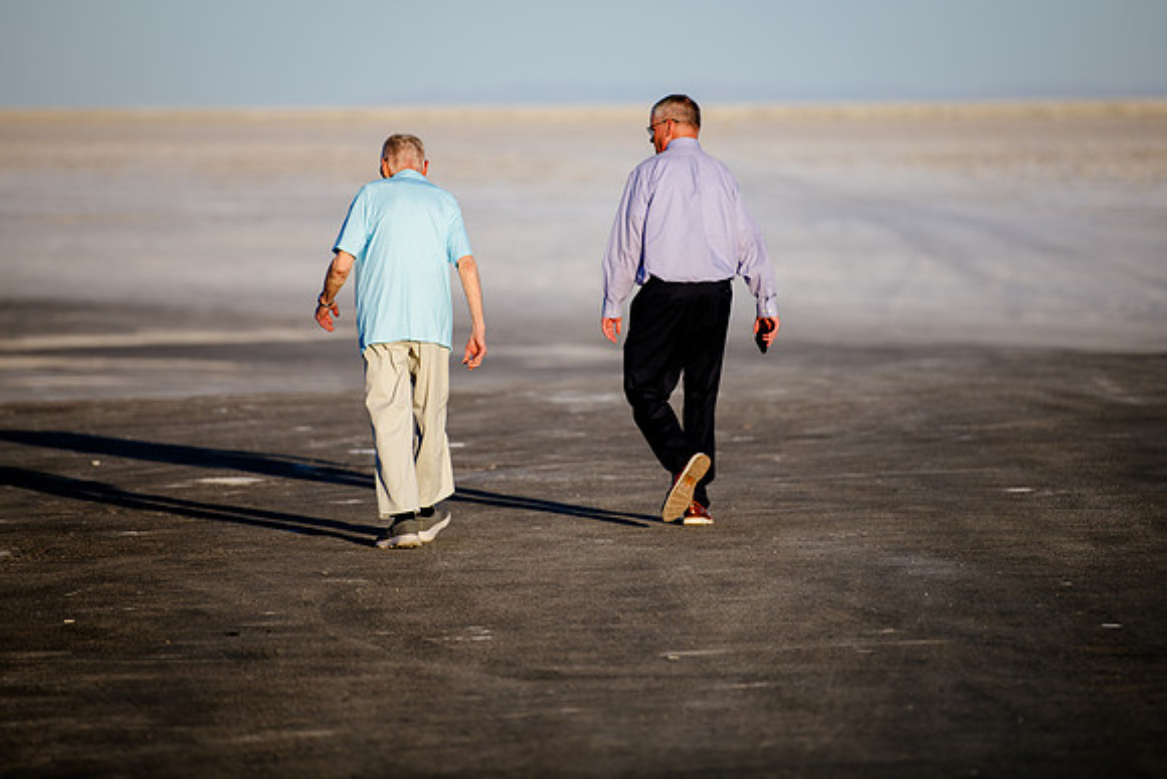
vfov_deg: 5.3
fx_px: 8333
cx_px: 583
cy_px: 295
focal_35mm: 257
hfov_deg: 8.0
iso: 200
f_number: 2.8
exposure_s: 1/2000
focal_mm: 200
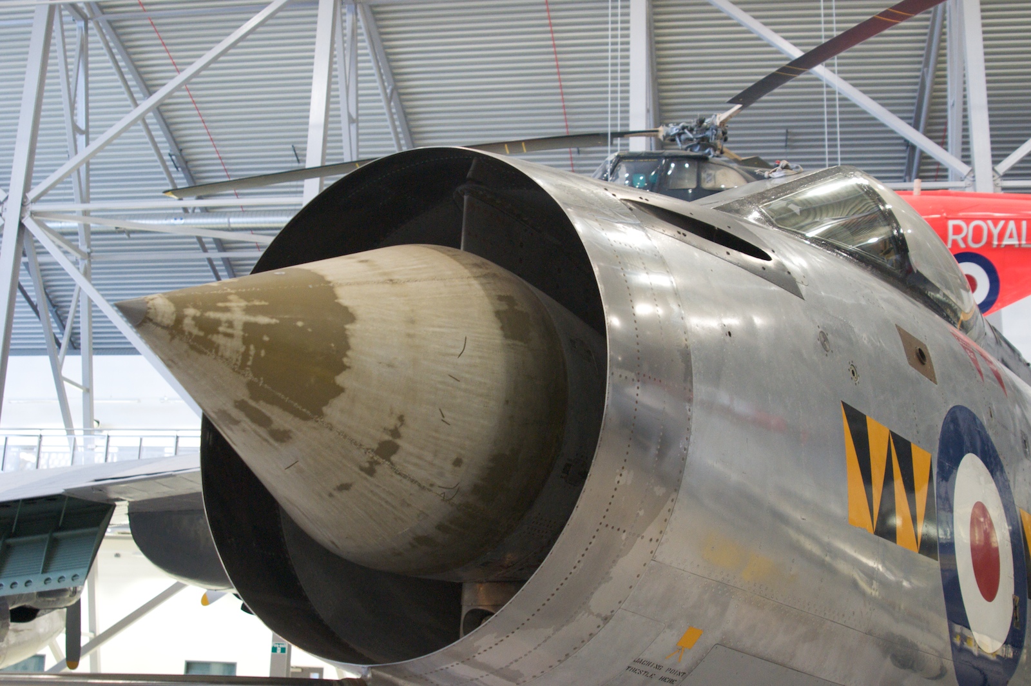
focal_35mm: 42
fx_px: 1202
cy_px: 343
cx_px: 516
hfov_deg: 46.4
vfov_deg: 31.8
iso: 800
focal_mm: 28
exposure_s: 1/10
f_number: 5
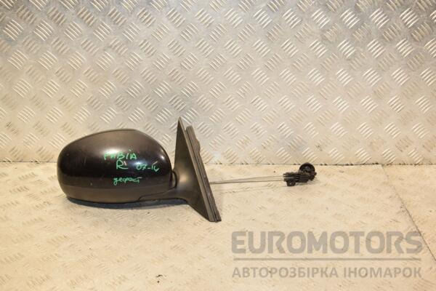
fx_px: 618
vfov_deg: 26.5
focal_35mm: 51
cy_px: 146
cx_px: 218
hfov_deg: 38.9
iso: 800
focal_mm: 34
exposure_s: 1/200
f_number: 6.3
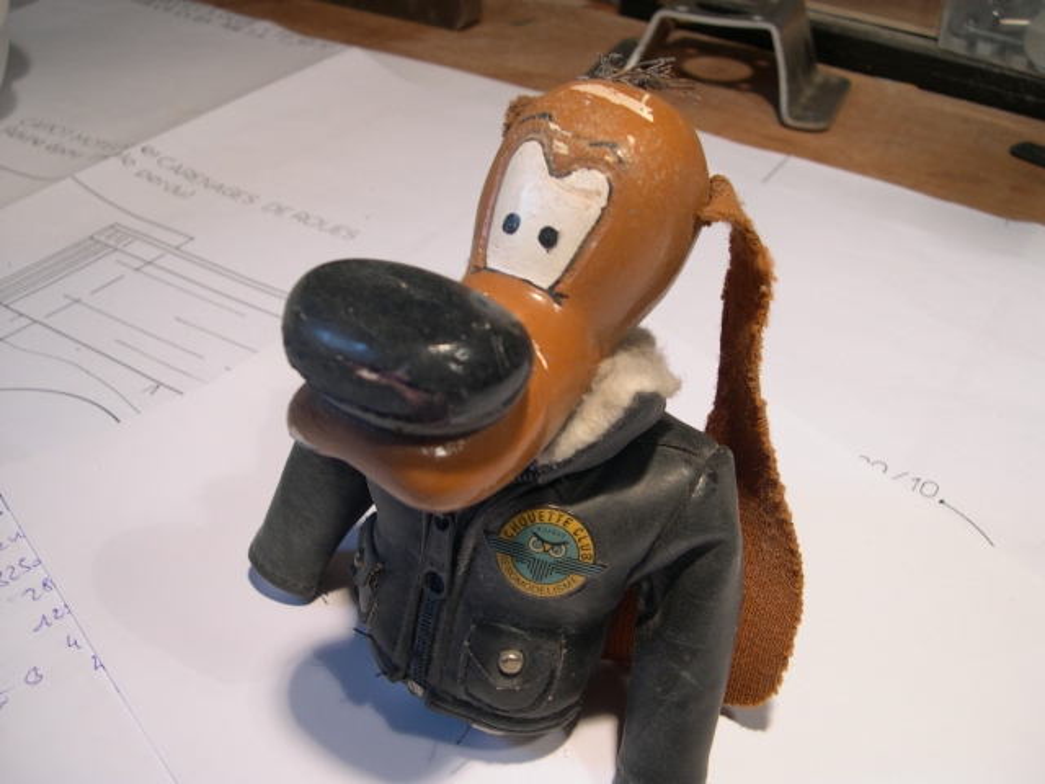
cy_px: 392
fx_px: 1147
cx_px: 522
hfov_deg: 49.0
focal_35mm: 38
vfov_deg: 37.7
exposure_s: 1/32.4
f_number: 2.8
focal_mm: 8
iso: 100
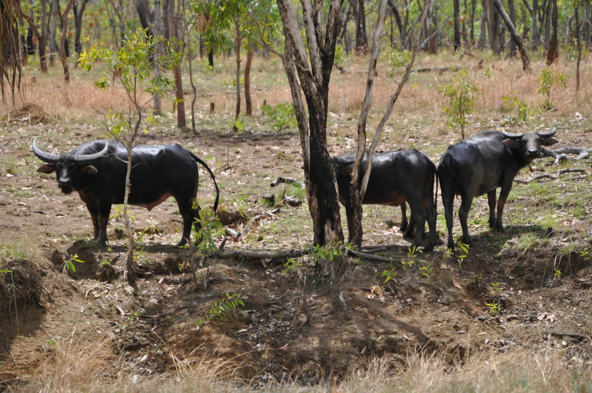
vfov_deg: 6.3
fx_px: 3572
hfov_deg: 9.5
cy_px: 196
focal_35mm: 218
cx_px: 296
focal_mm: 145
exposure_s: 1/1250
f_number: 5.6
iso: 400
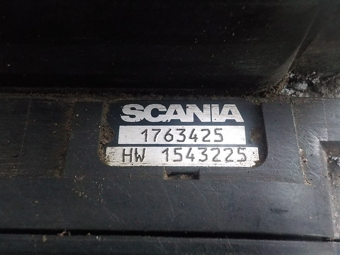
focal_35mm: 30
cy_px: 128
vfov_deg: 46.8
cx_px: 170
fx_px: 295
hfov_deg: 60.0
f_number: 3.3
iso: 800
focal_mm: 4.1
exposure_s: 1/50
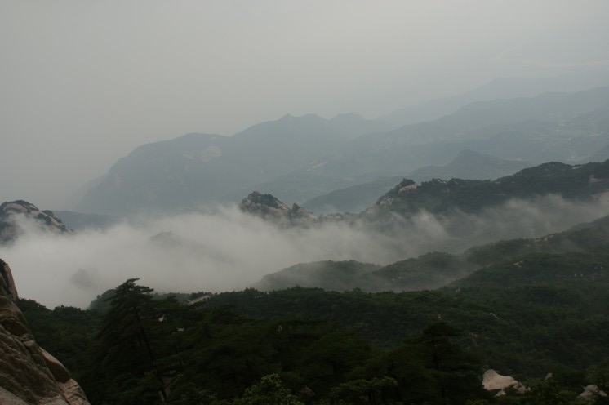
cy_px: 202
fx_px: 659
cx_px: 304
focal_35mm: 39
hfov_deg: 49.6
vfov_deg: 34.1
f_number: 4.5
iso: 125
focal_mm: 26
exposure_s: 1/50
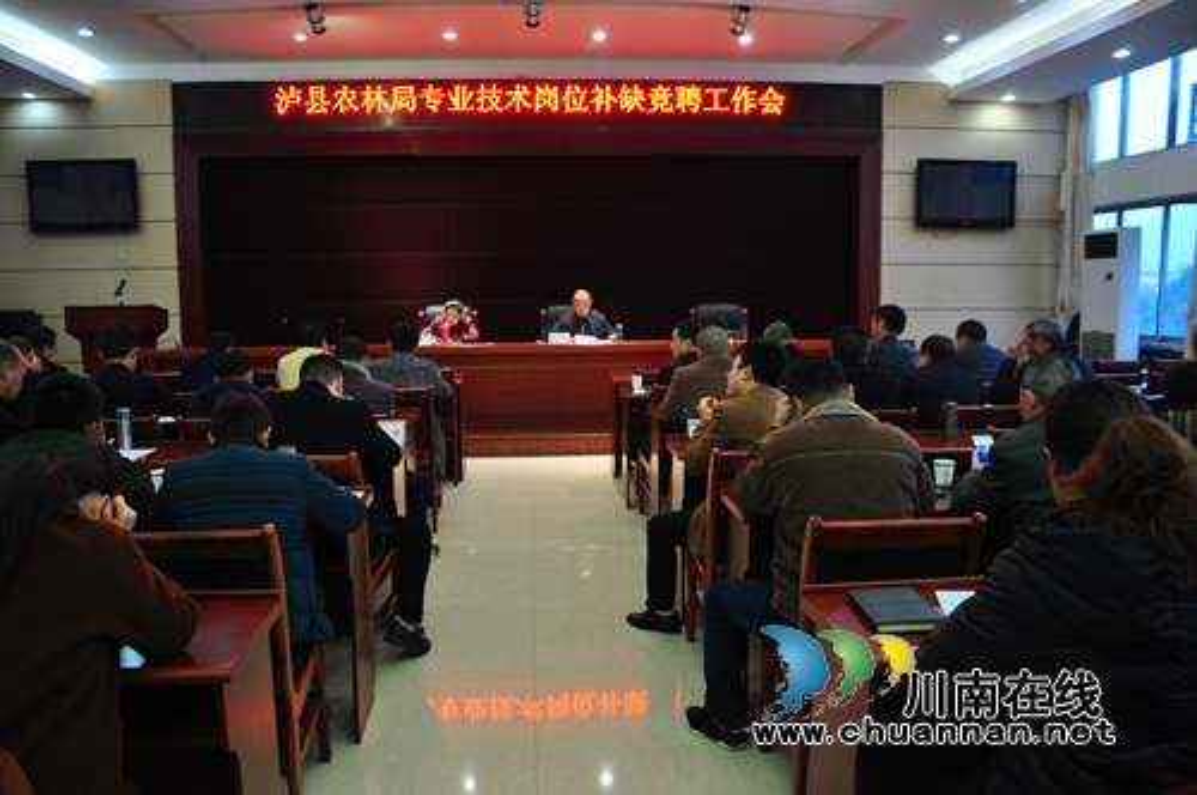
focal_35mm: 27
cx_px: 598
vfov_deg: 47.8
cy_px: 398
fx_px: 897
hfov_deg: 67.4
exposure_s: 1/30
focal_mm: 18
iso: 400
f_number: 3.5
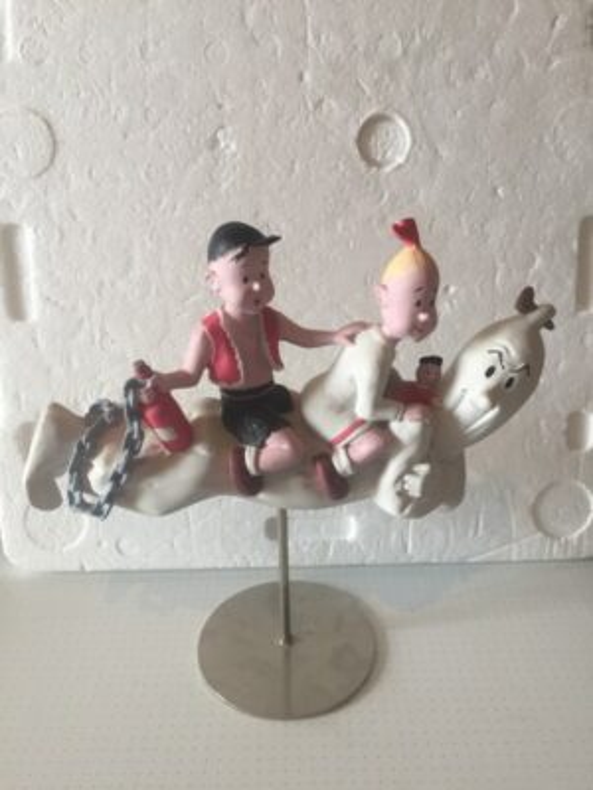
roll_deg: +1.2
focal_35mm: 29
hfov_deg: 48.2
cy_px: 395
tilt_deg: -26.1
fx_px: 662
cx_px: 296
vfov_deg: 61.7
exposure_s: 1/33
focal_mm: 4.15
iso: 80
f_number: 2.2
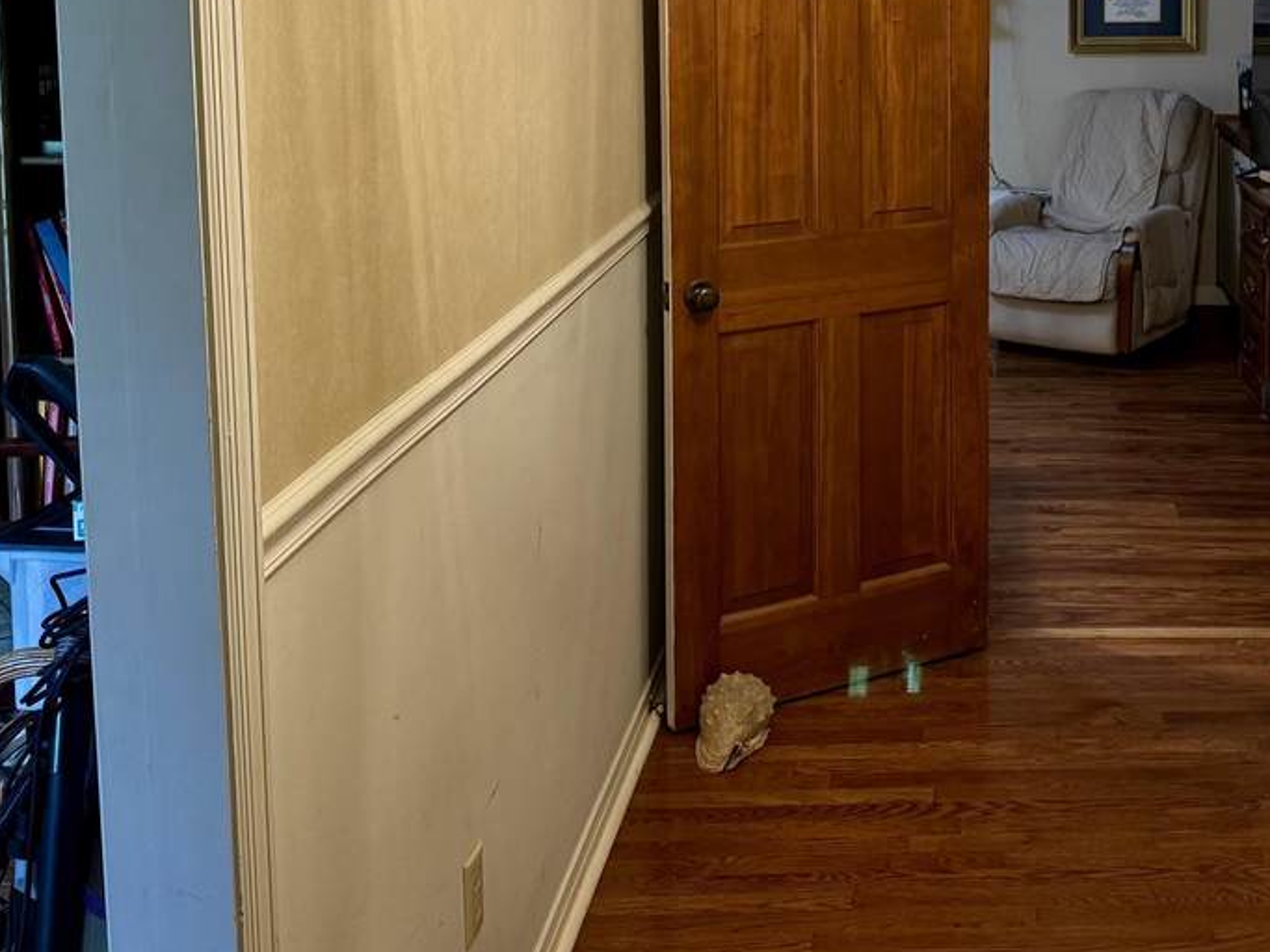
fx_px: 1651
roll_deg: +0.3
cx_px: 991
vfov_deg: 30.7
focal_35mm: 45
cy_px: 95
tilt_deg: -6.1
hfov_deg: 40.6
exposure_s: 1/60
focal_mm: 6.76
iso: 200
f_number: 1.78
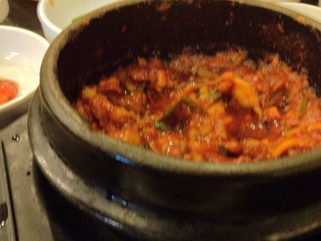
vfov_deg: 33.6
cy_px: 123
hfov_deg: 43.6
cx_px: 197
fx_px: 399
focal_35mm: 43
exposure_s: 1/15
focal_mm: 4.28
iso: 800
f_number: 2.4
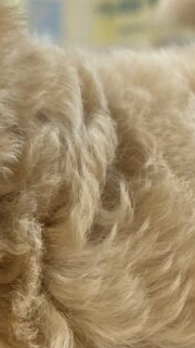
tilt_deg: -8.1
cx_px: 29
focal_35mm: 106
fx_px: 977
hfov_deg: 11.3
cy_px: 242
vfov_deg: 20.1
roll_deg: +2.4
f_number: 1.6
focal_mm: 5.96
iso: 80
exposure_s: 1/100
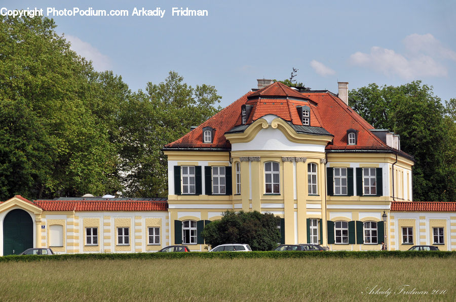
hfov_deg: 13.1
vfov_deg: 8.7
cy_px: 151
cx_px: 228
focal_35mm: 158
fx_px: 1992
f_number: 7.1
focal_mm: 105
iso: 200
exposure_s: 1/1000
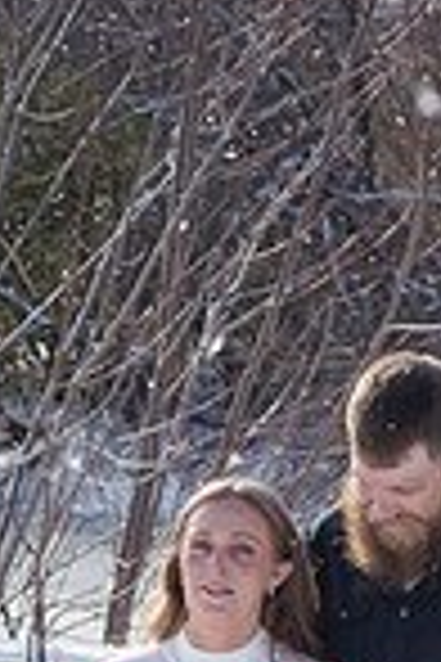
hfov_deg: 4.5
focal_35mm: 307
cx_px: 256
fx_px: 5641
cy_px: 874
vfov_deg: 6.7
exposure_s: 1/1000
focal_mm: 100
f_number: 13
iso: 640
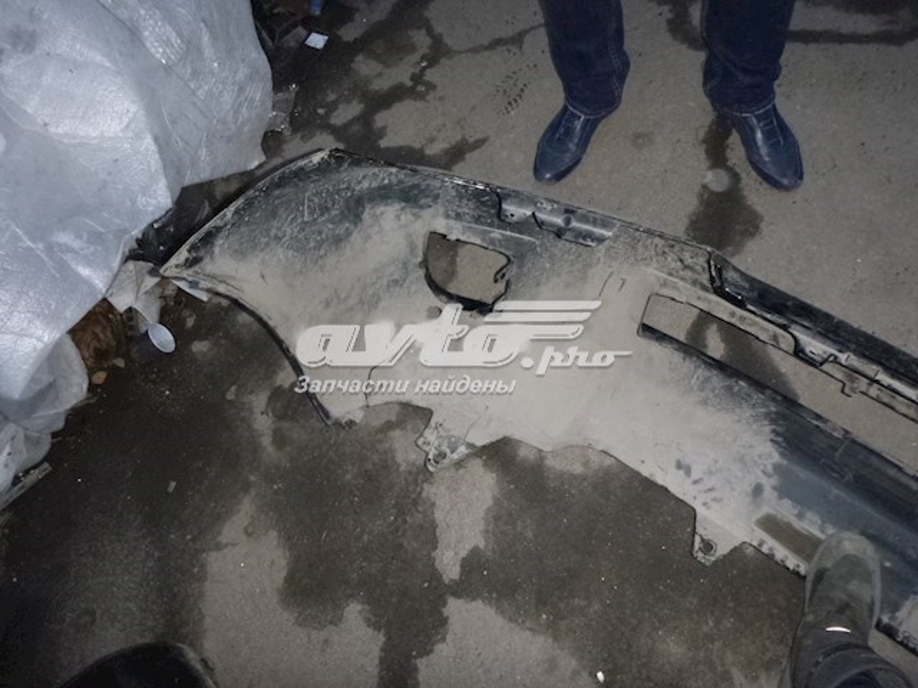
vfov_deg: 54.9
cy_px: 344
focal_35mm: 25
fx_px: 663
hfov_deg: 69.4
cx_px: 459
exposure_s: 1/60
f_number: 3.9
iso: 400
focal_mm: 4.5
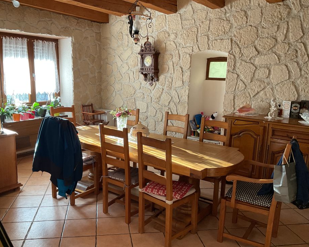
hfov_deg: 57.1
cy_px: 126
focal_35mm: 31
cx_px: 141
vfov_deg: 47.1
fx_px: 283
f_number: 1.8
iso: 100
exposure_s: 1/60
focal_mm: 3
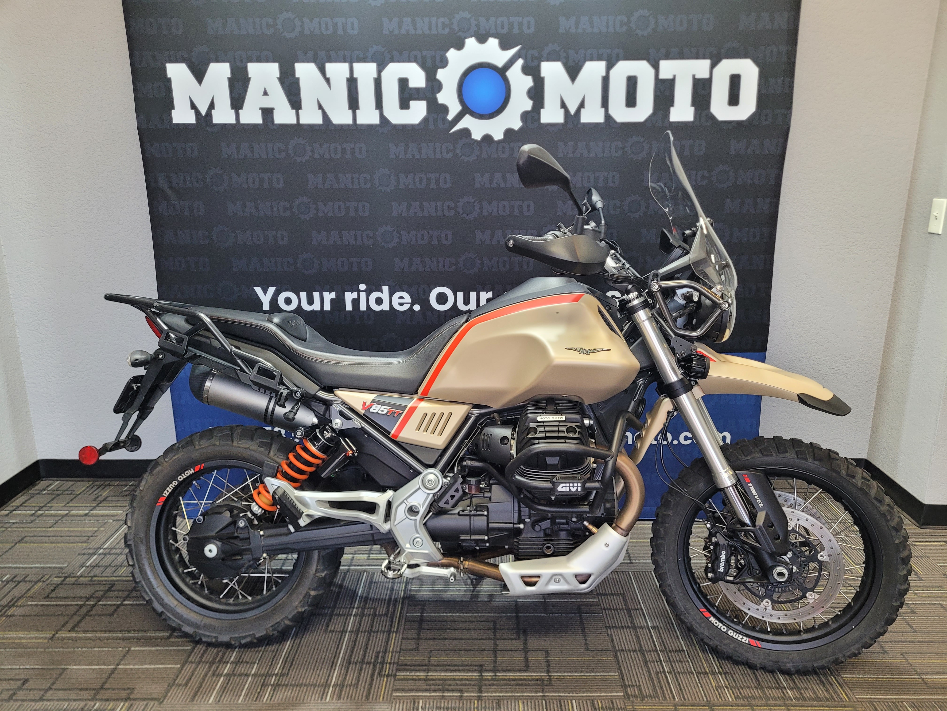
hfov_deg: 67.3
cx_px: 474
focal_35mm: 26
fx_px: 711
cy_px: 356
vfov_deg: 53.1
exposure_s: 1/60
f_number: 1.8
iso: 250
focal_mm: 5.4
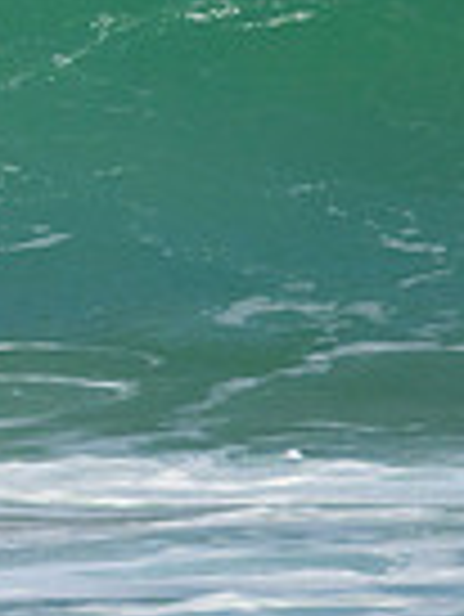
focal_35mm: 3750
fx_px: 66917
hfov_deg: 0.4
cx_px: -709
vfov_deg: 0.5
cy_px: -138
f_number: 11
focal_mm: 800
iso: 1100
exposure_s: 1/2000
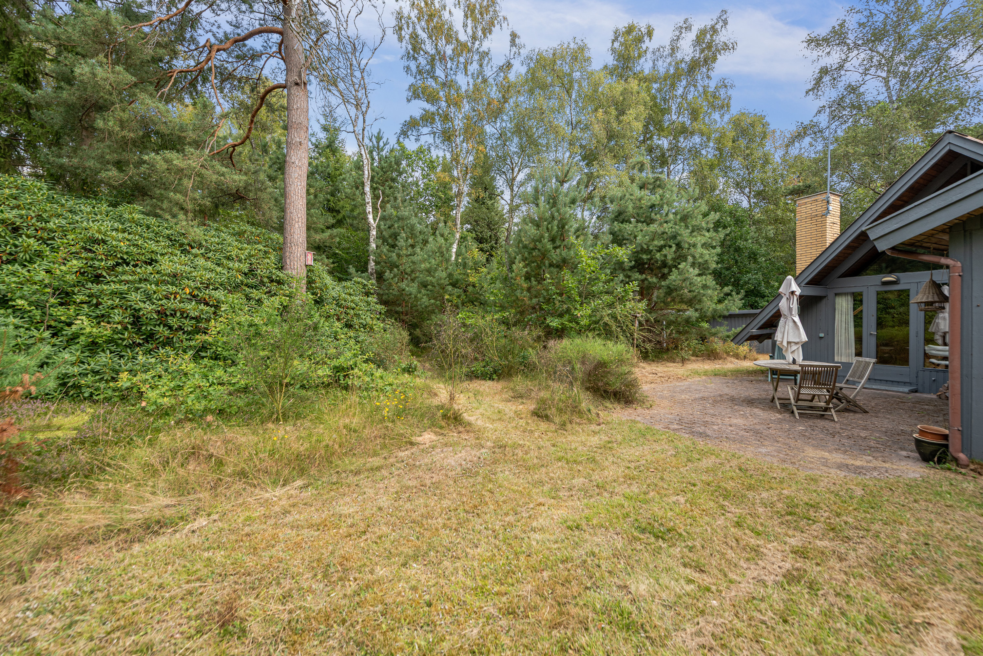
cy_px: 328
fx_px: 382
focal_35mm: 14
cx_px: 492
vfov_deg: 81.2
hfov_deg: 104.3
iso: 400
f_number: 6.3
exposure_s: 1/160
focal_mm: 14
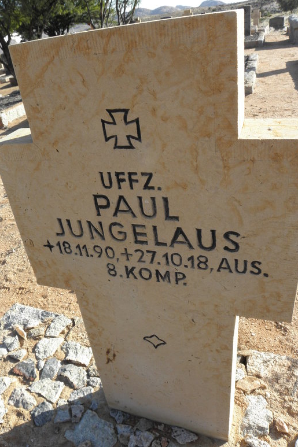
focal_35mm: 28
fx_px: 348
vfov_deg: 65.5
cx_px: 135
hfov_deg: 46.3
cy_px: 227
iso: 64
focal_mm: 4.6
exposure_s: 1/125
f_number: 5.6
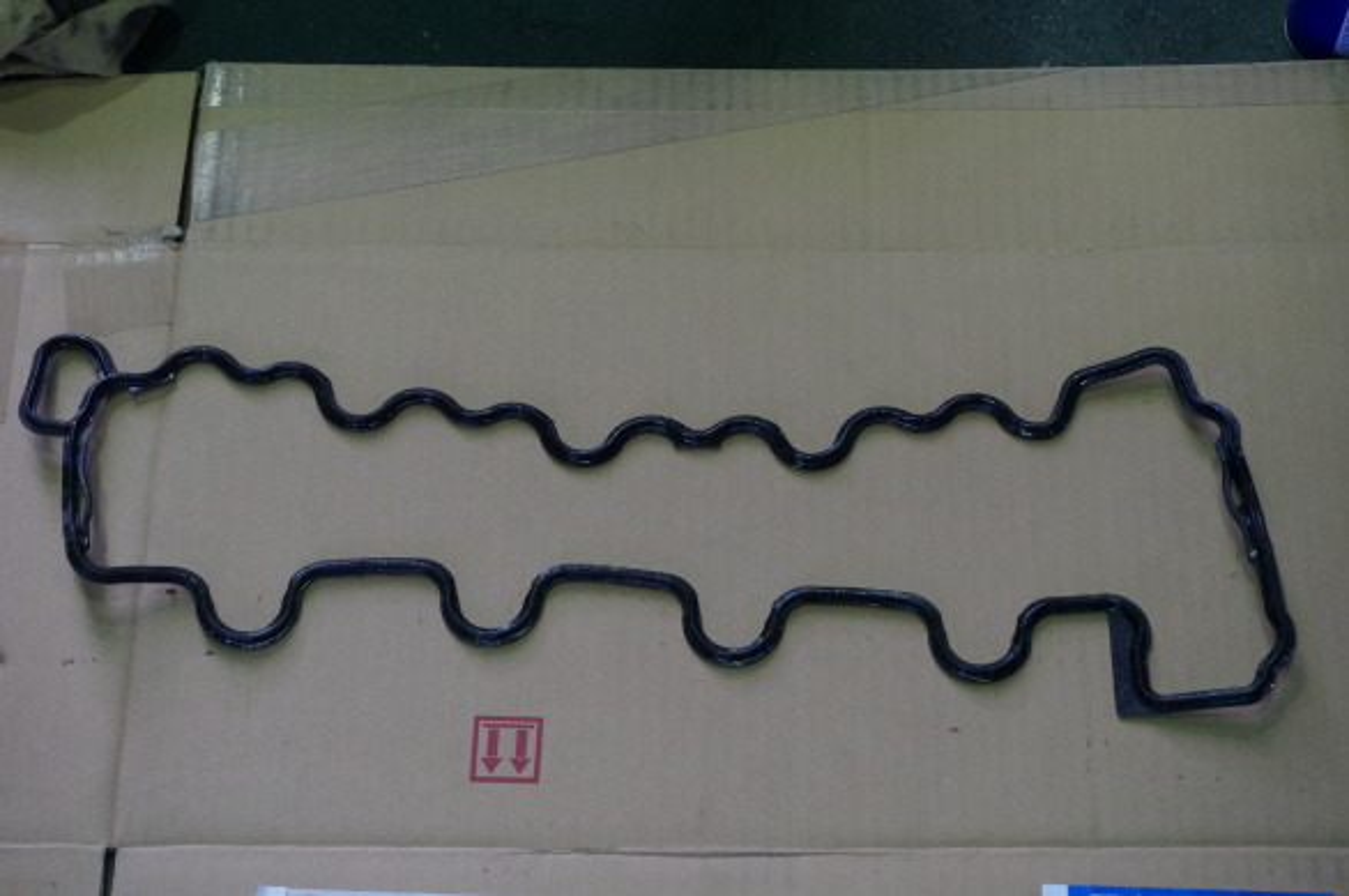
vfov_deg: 21.5
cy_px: 448
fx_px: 2357
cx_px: 674
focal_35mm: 63
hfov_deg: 31.9
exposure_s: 1/160
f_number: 5.6
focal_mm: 42
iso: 1600
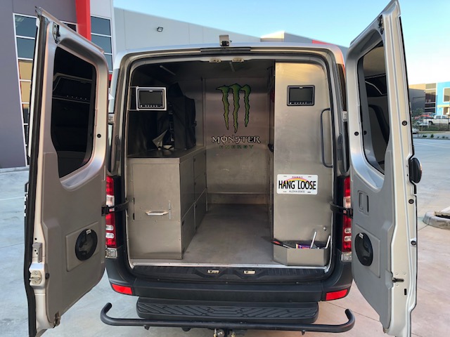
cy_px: 168
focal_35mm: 28
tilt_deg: -5.8
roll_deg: +2.2
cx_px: 225
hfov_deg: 63.4
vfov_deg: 49.7
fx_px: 364
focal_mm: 4
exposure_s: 1/120
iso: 40
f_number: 1.8
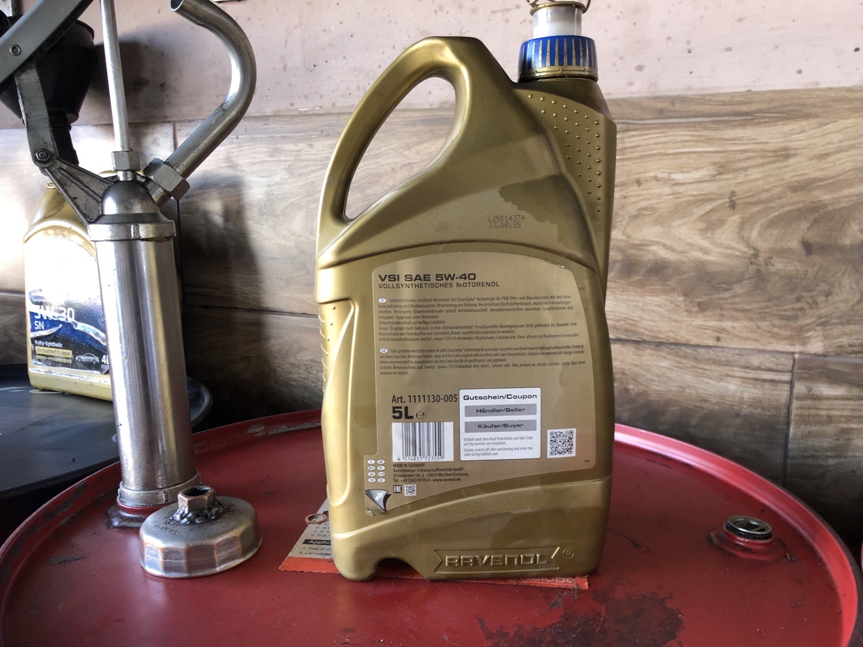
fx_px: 698
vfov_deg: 49.7
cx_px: 432
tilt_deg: -9.1
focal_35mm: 28
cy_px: 324
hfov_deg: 63.4
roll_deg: +0.4
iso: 40
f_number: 1.8
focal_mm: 4
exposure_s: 1/24
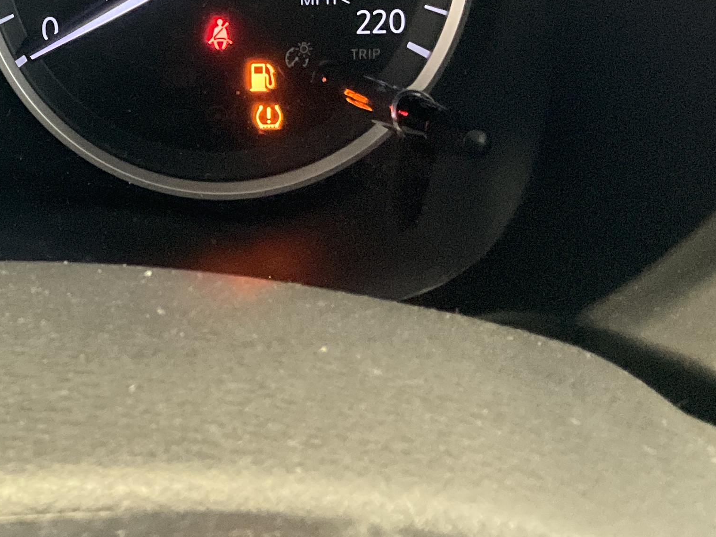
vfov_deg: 17.9
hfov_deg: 23.0
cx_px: -172
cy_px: -151
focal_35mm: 77
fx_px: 1593
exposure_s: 1/28
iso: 400
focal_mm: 3
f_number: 1.8
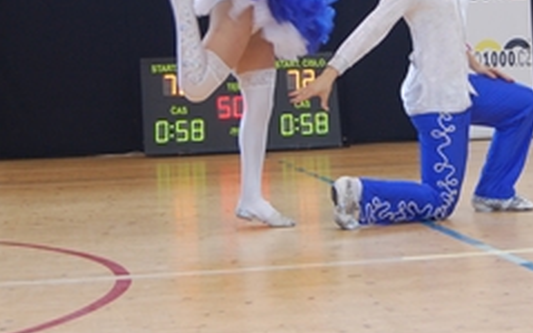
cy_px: -11
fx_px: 1438
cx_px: 350
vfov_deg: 13.0
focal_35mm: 99
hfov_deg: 20.9
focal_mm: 31
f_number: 4.5
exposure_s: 1/30
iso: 400
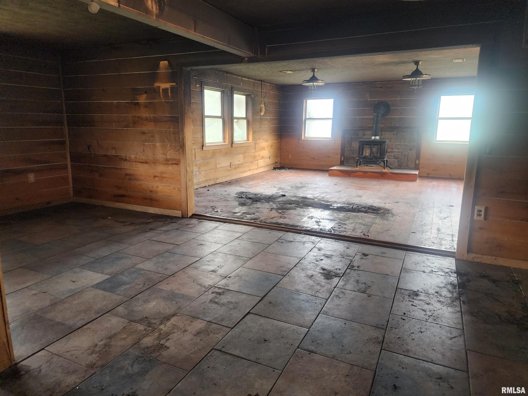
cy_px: 198
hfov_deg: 73.9
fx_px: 351
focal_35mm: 23
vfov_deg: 58.9
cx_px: 264
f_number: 1.8
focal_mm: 6.4
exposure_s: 1/60
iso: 500
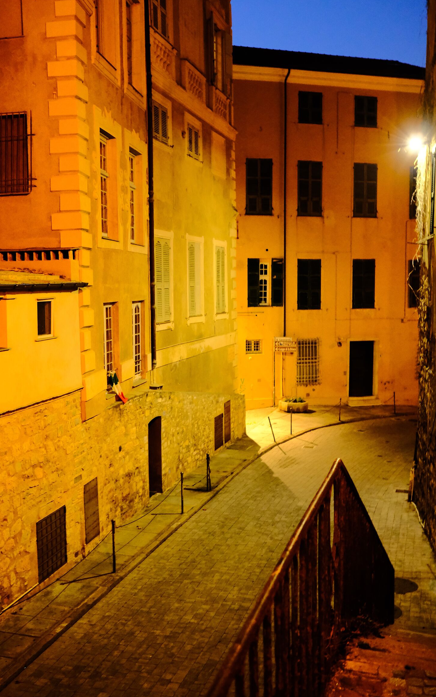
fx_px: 704
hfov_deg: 34.4
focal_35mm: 37
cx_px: 216
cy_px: 354
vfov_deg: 52.7
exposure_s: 1/15
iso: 6400
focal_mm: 23
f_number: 2.8
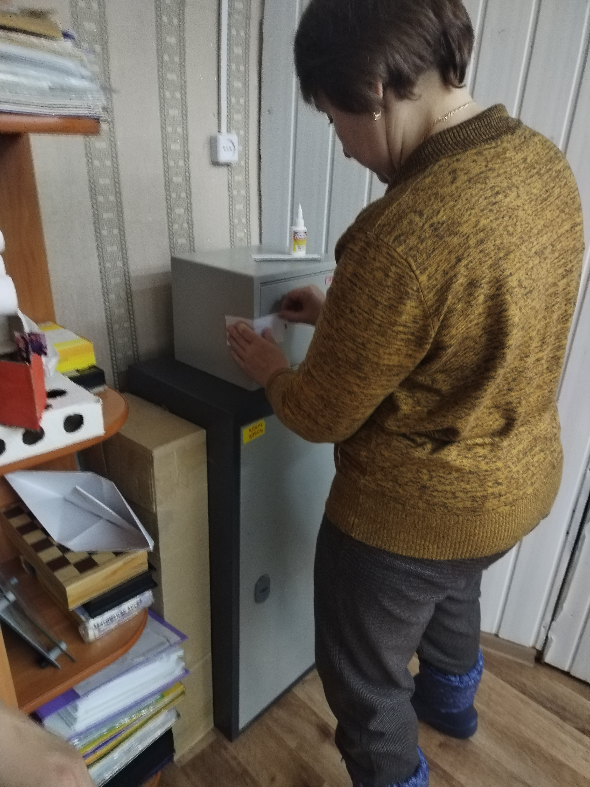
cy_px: 394
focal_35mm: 26
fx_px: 591
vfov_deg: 67.3
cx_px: 295
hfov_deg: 53.1
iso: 798
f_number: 1.8
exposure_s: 1/33.3
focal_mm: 4.75
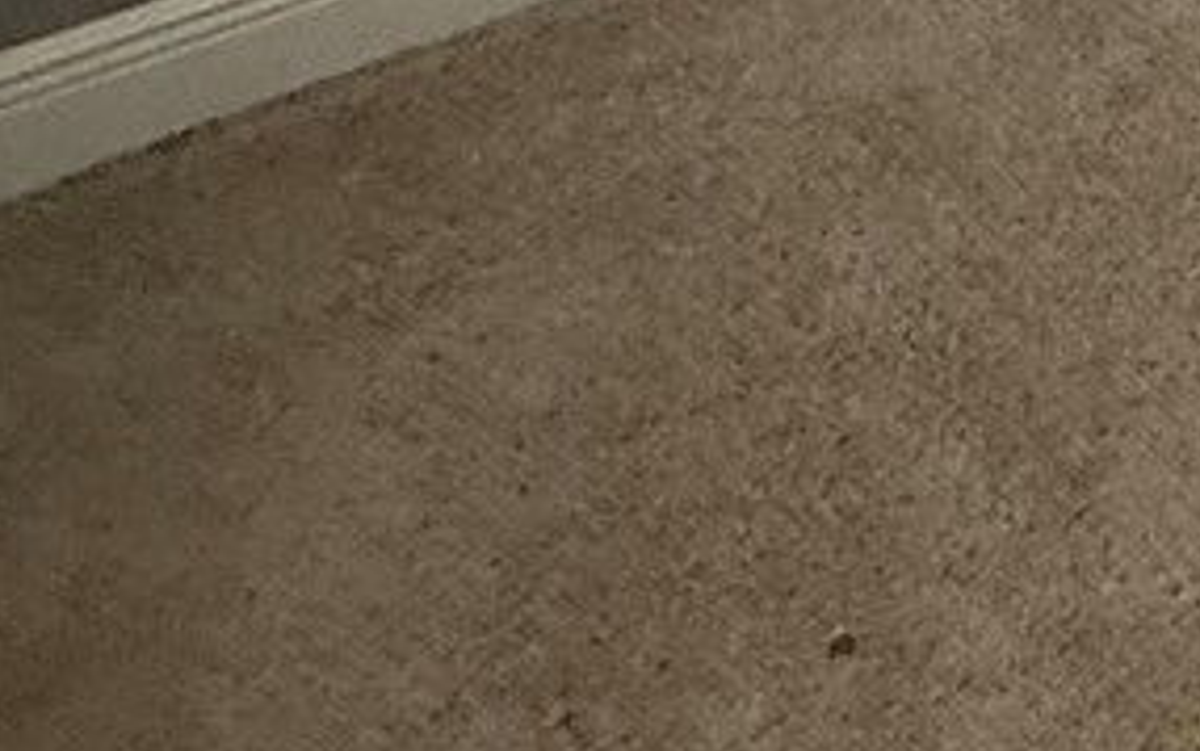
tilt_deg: -9.7
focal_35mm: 83
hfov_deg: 20.2
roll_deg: -1.1
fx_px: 2715
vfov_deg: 11.3
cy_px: -1351
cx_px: 1964
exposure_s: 1/91
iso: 320
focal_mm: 2.22
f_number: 2.2
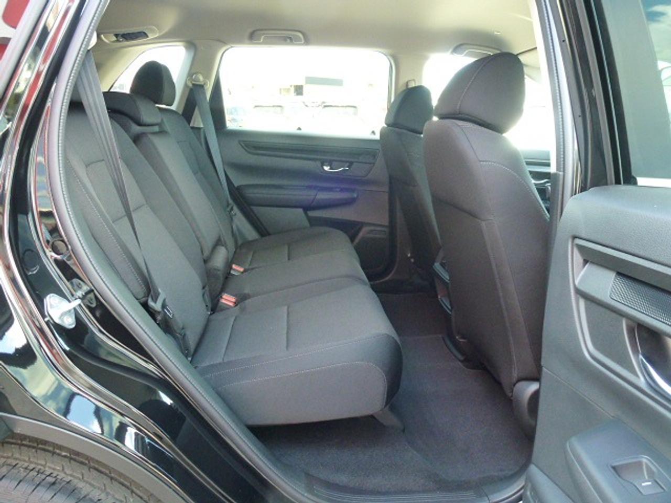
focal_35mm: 24
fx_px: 465
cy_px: 252
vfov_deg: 56.8
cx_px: 336
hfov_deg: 71.6
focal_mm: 4.3
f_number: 3.3
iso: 400
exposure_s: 1/40
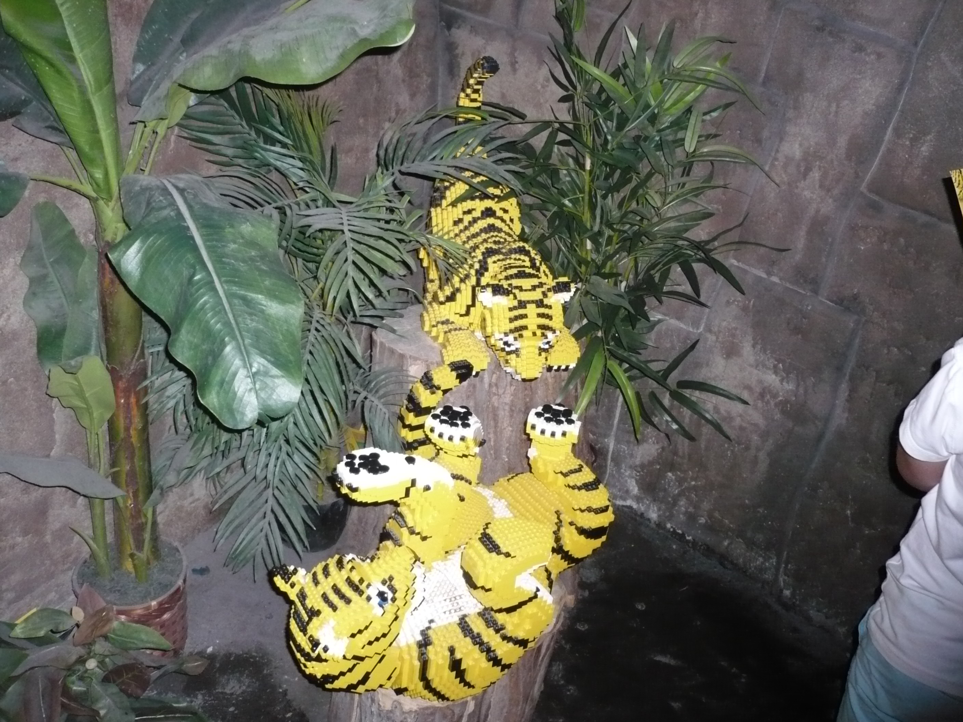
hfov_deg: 52.6
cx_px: 482
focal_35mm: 35
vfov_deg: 40.7
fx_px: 974
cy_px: 361
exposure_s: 1/30
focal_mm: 5.8
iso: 320
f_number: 2.8
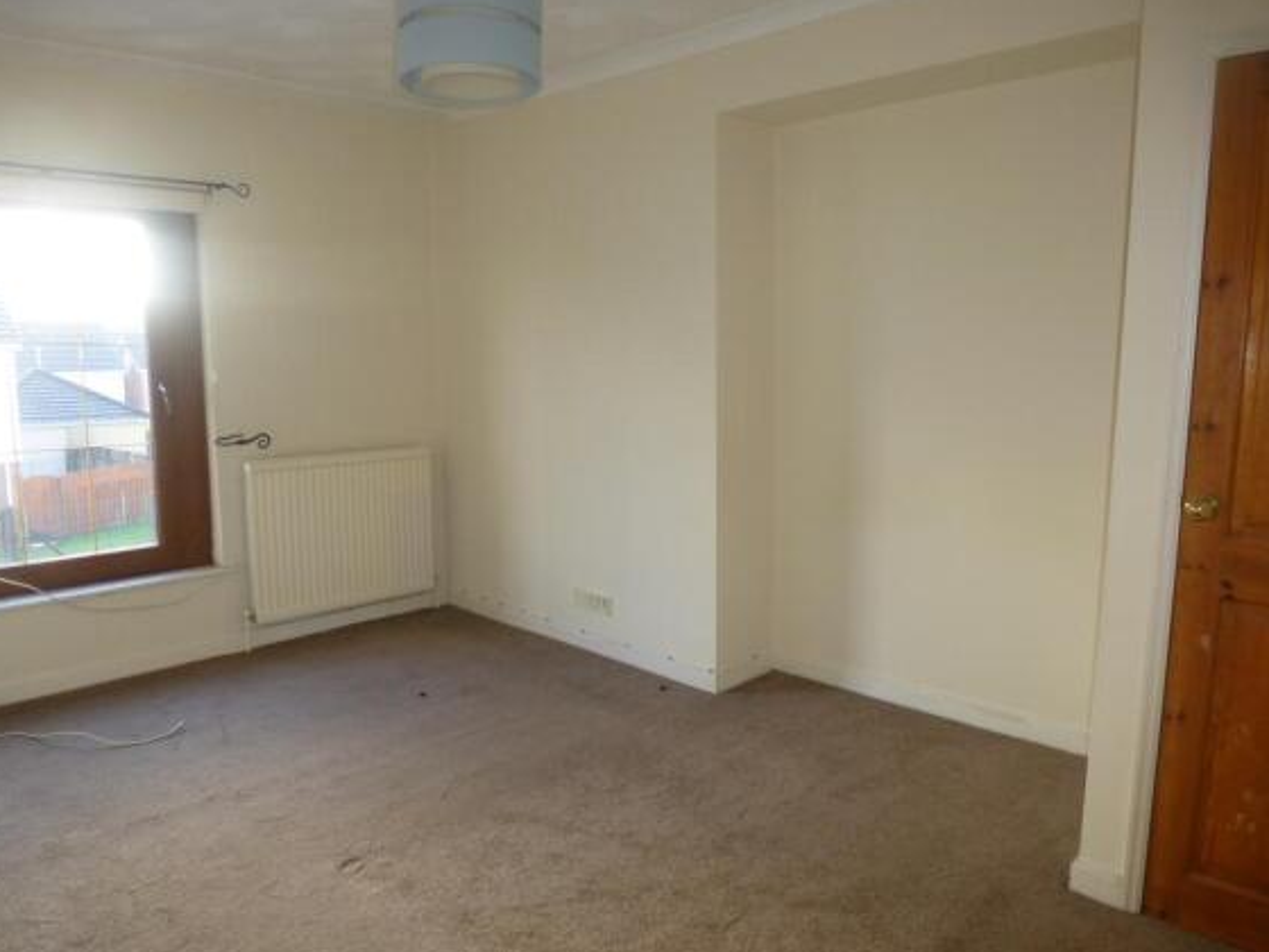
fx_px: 916
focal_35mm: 25
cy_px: 484
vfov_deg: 54.9
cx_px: 611
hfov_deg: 69.4
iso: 250
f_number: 3.3
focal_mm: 4.3
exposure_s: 1/60
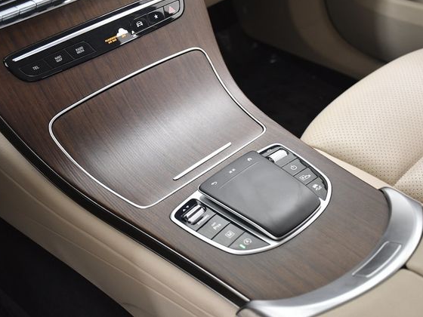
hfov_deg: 42.9
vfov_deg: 32.9
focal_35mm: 44
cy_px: 157
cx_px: 230
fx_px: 538
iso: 1250
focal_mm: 27
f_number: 4
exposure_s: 1/160
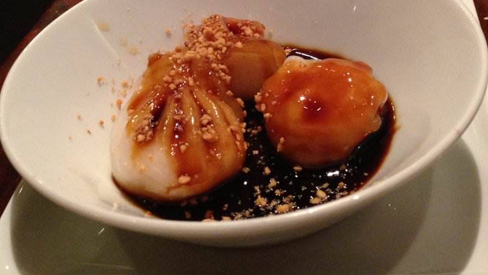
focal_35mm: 49
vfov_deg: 24.2
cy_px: 73
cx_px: 249
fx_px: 634
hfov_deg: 42.1
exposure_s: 1/15
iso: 400
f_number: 2.4
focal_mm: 4.13
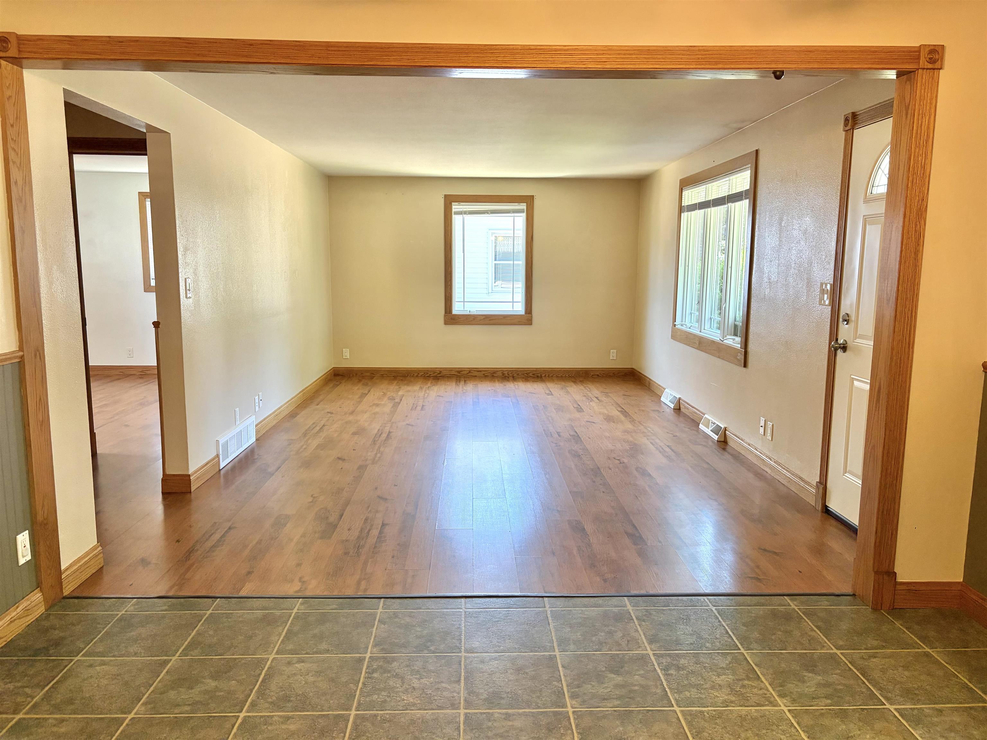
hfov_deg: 67.3
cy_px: 370
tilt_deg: -7.5
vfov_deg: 53.1
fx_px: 741
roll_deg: +0.6
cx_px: 494
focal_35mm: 26
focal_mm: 5.96
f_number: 1.6
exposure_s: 1/120
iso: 160
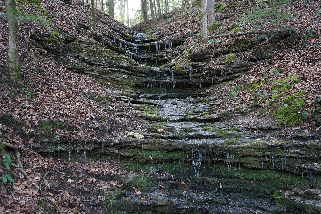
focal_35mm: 31
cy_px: 107
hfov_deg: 60.3
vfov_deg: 42.3
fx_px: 276
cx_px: 160
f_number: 4
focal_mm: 31
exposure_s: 1/160
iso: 1000
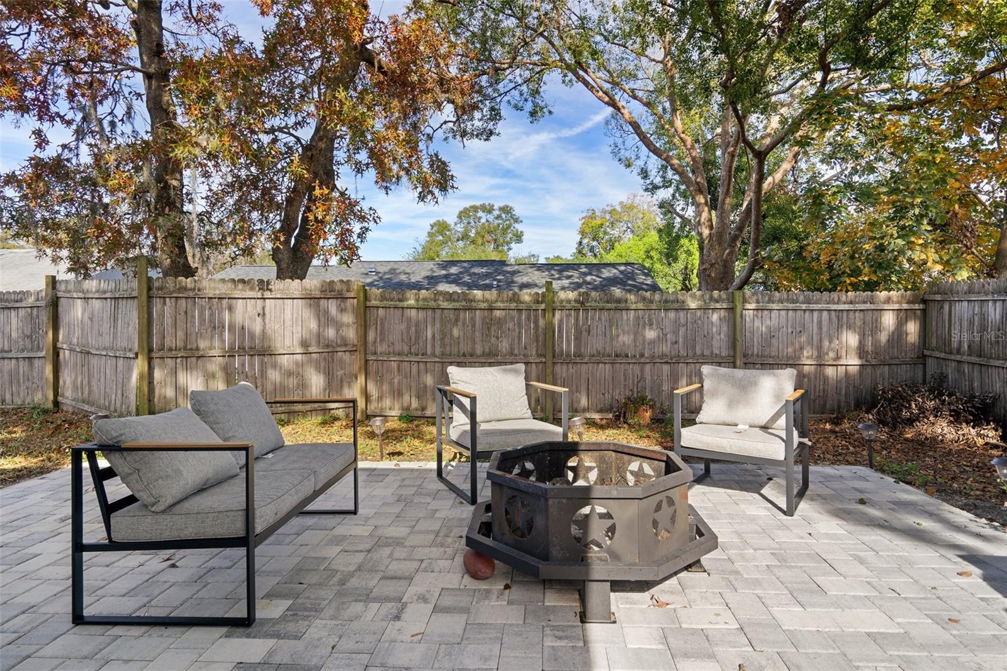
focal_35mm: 20
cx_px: 504
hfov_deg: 84.0
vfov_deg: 61.9
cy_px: 336
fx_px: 559
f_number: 8
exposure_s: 1/100
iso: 320
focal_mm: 20
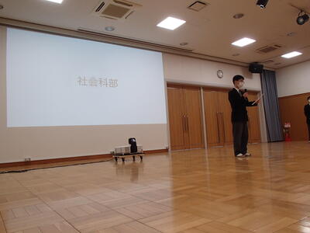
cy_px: 116
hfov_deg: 63.4
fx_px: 251
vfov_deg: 49.7
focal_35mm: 28
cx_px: 155
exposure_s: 1/50
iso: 200
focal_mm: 5
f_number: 3.9
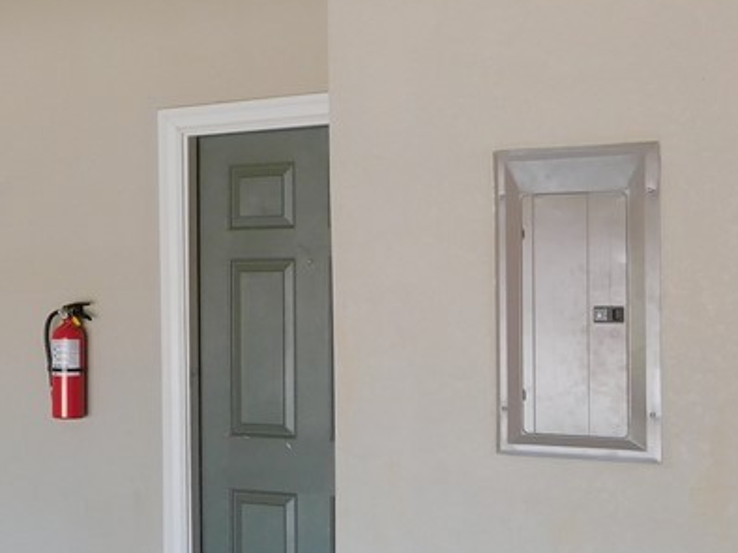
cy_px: 306
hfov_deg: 22.7
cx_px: -182
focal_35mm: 78
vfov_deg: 18.9
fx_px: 1662
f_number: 3.2
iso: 125
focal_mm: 5.3
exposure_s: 1/60
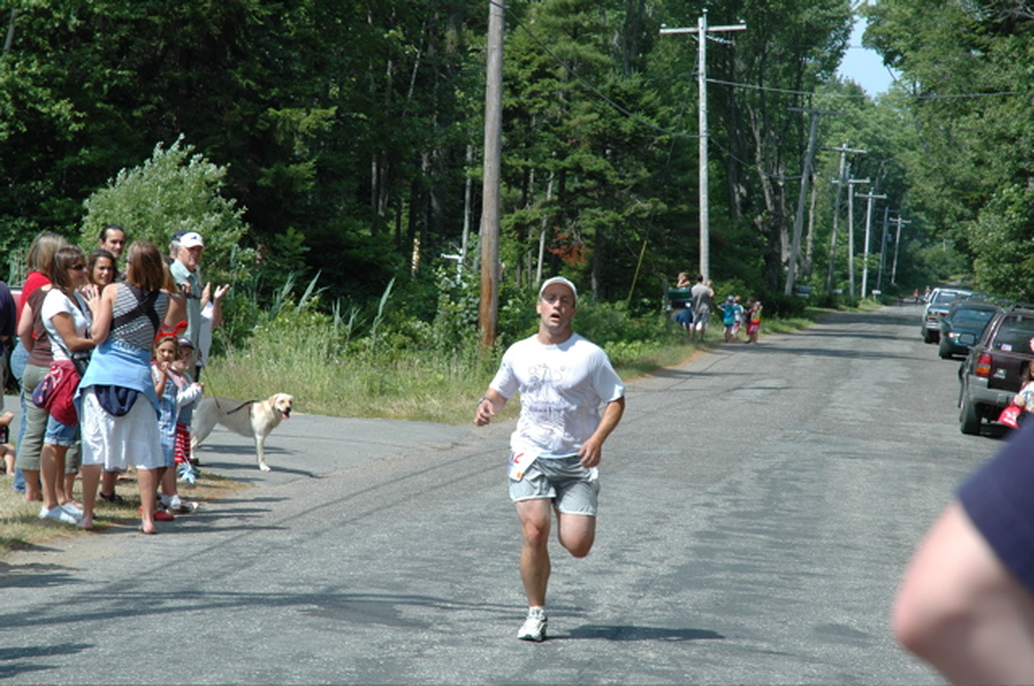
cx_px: 517
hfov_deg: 19.5
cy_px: 343
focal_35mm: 105
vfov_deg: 13.0
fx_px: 3012
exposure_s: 1/250
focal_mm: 70
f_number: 8
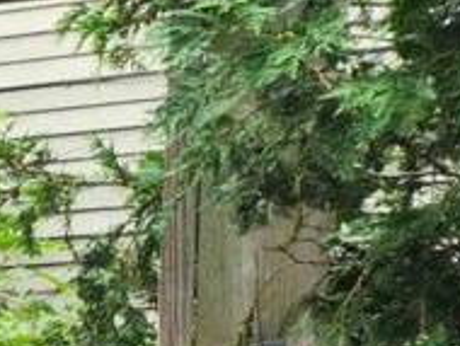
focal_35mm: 174
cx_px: -1172
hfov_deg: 8.3
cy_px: 835
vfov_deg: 7.9
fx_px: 2315
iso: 20
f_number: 1.8
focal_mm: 5.4
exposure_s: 1/180
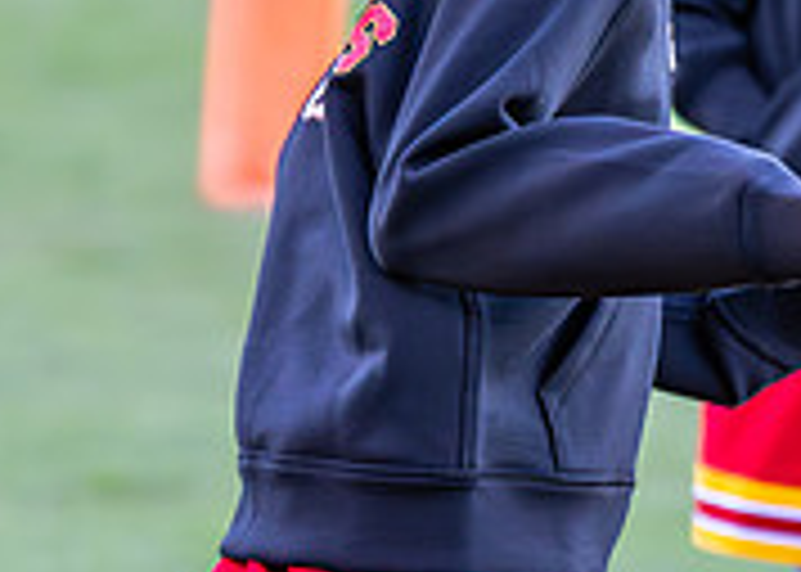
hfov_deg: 3.2
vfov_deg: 2.3
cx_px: 655
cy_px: 334
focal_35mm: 623
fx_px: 14167
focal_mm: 125
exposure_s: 1/1600
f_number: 2.8
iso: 1600
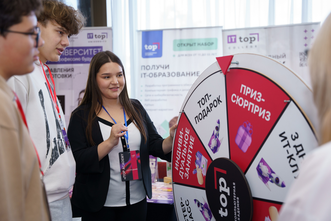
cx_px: 166
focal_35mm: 48
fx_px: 445
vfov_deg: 27.9
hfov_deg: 40.8
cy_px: 110
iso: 800
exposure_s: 1/250
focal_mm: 48.4
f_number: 3.2
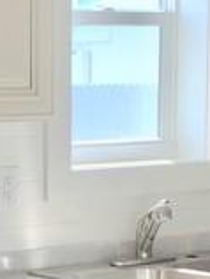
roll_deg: +0.9
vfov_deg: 11.8
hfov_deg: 8.9
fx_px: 1331
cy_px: 298
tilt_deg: -8.5
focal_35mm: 165
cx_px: -59
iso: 40
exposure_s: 1/120
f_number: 2.2
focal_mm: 4.15
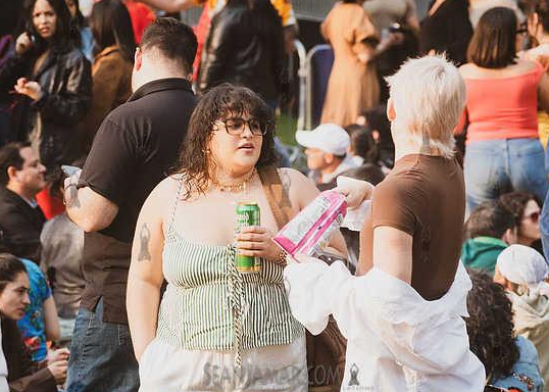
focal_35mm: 198
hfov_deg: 10.2
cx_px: 236
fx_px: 3086
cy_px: 193
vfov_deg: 7.3
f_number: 5.6
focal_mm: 135
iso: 4000
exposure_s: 1/3200
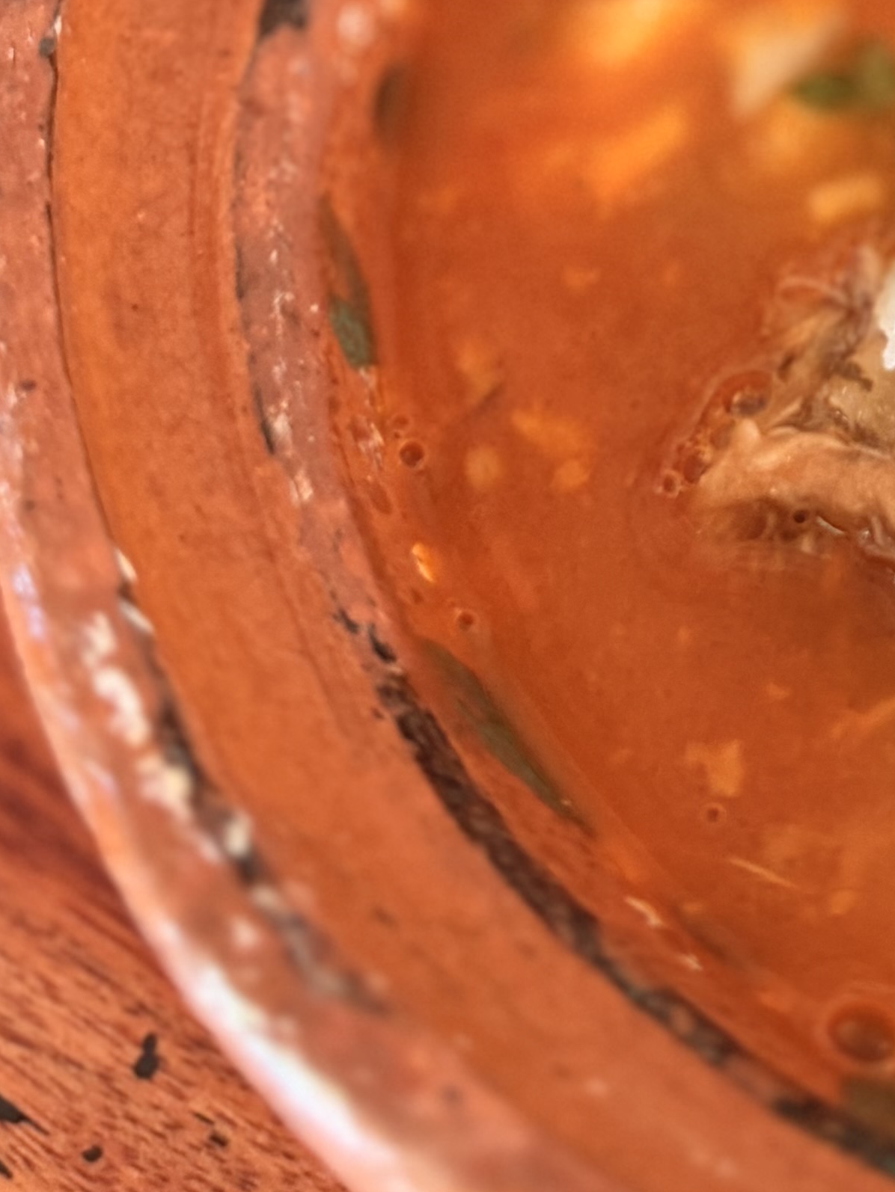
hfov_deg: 16.3
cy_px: -547
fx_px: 2964
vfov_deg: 20.0
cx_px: 1141
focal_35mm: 86
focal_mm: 6.76
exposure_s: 1/62
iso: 200
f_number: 1.78
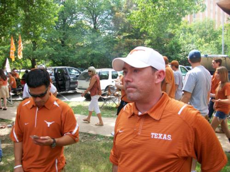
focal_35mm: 32
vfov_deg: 44.2
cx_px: 115
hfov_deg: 56.8
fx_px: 213
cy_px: 86
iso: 64
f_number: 2.8
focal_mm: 5.7
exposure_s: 1/200
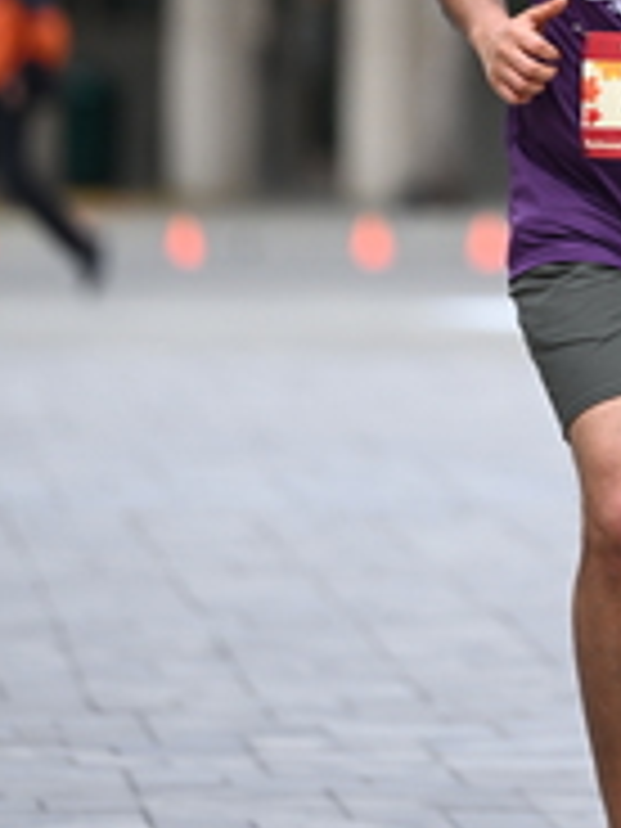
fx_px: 13419
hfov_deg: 2.6
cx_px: 659
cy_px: -135
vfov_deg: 3.5
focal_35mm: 561
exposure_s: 1/1600
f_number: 2.8
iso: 640
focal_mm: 195
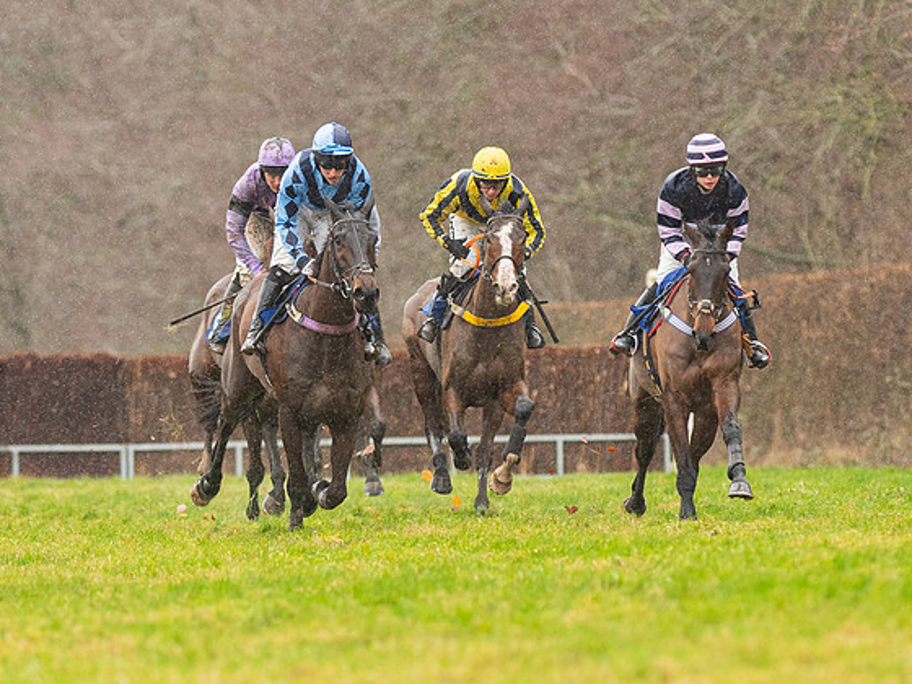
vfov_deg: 2.3
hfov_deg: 3.0
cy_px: 306
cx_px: 469
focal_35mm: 655
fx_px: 17257
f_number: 5
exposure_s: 1/1000
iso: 1000
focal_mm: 300
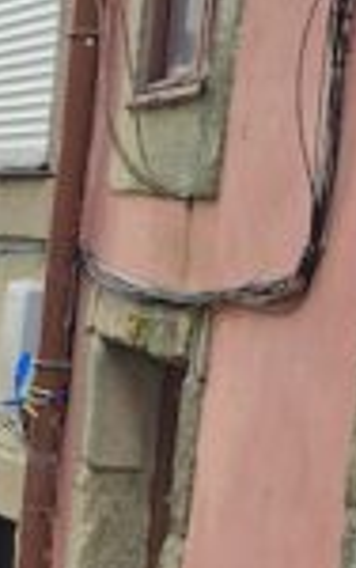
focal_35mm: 130
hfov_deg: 8.8
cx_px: -595
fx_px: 2014
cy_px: 579
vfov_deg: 15.7
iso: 25
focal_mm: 5.4
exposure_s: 1/242
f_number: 1.8
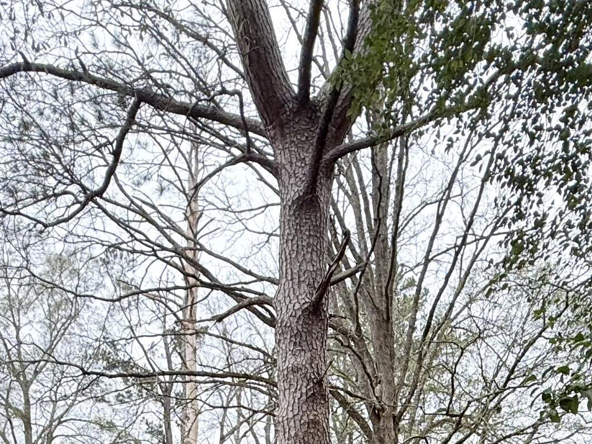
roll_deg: +0.1
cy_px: 617
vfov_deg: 27.9
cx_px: 320
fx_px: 684
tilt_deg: +2.2
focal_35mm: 40
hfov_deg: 46.7
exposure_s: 1/282
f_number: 2.2
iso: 64
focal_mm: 2.22
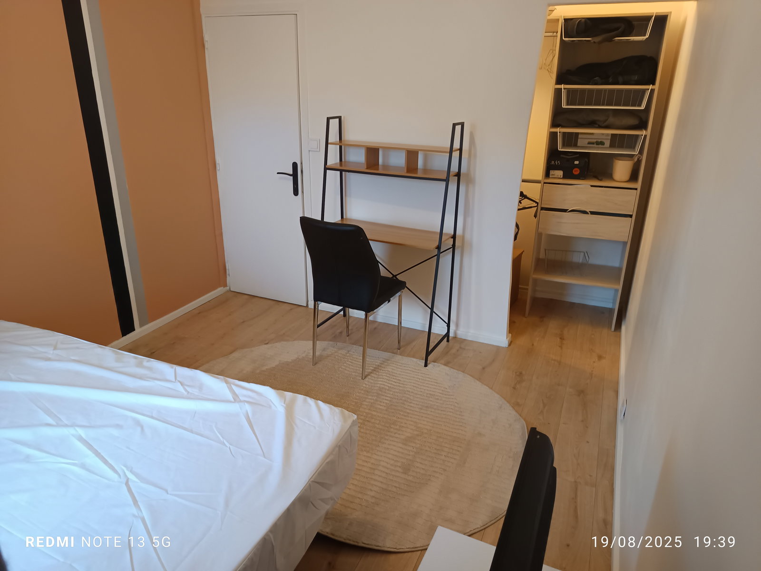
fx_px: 528
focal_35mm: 24
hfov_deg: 71.6
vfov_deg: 56.8
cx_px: 380
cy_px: 286
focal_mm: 5.31
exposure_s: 1/33.3
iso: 1078
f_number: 1.7
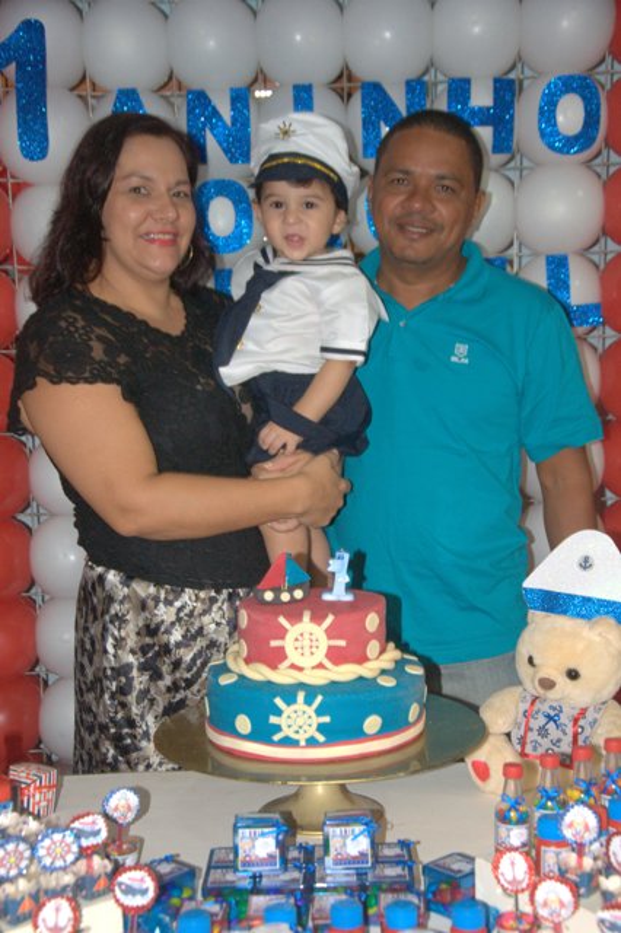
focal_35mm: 52
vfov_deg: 37.9
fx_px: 1360
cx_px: 310
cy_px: 466
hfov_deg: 25.7
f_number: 4.5
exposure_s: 1/60
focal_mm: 35
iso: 800
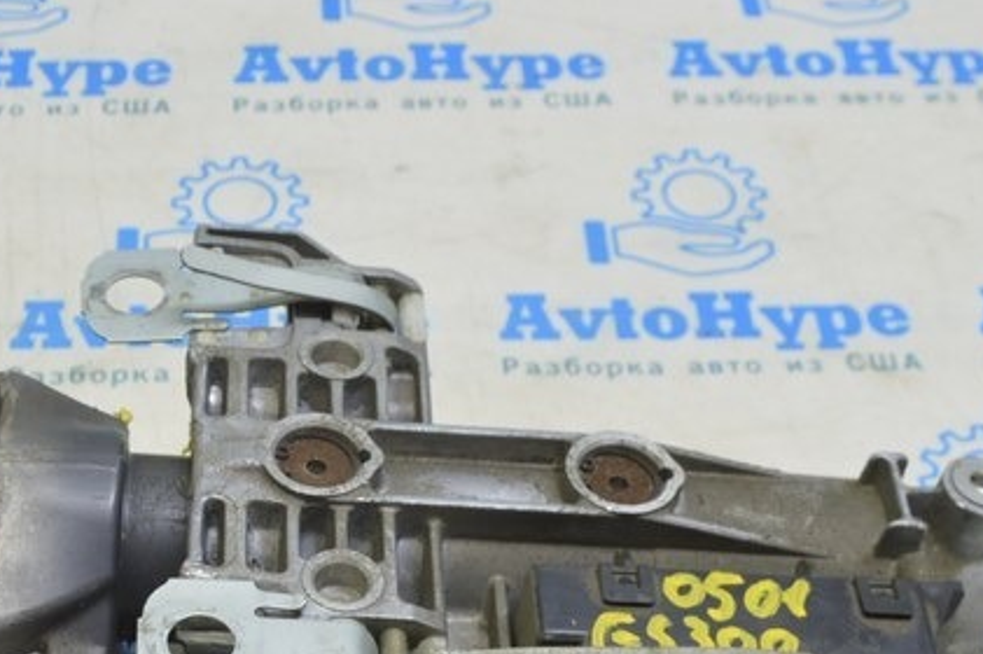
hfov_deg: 27.5
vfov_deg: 17.9
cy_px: 749
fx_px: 1992
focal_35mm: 73
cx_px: 301
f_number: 5.6
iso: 400
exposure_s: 1/20
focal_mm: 20
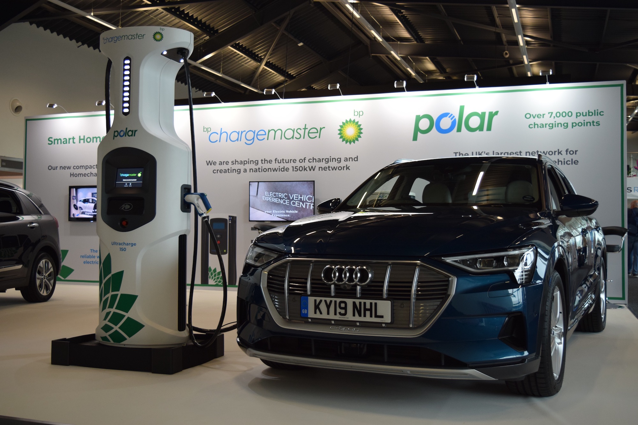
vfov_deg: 33.0
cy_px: 212
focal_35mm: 40
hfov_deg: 47.9
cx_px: 319
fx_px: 718
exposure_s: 1/60
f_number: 4
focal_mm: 27
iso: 560
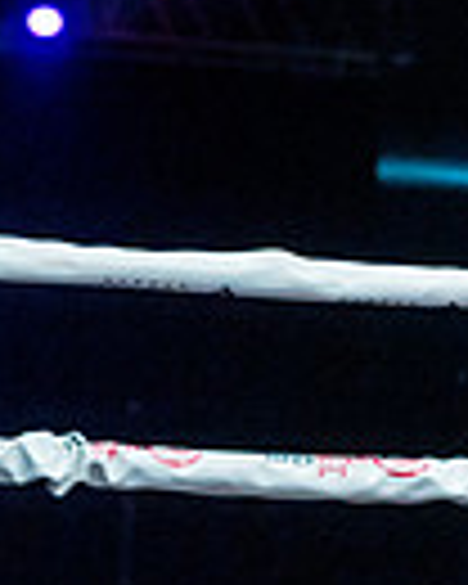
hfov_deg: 5.4
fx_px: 4709
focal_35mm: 272
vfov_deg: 7.1
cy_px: -29
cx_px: 1260
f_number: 4
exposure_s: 1/800
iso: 4000
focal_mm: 65
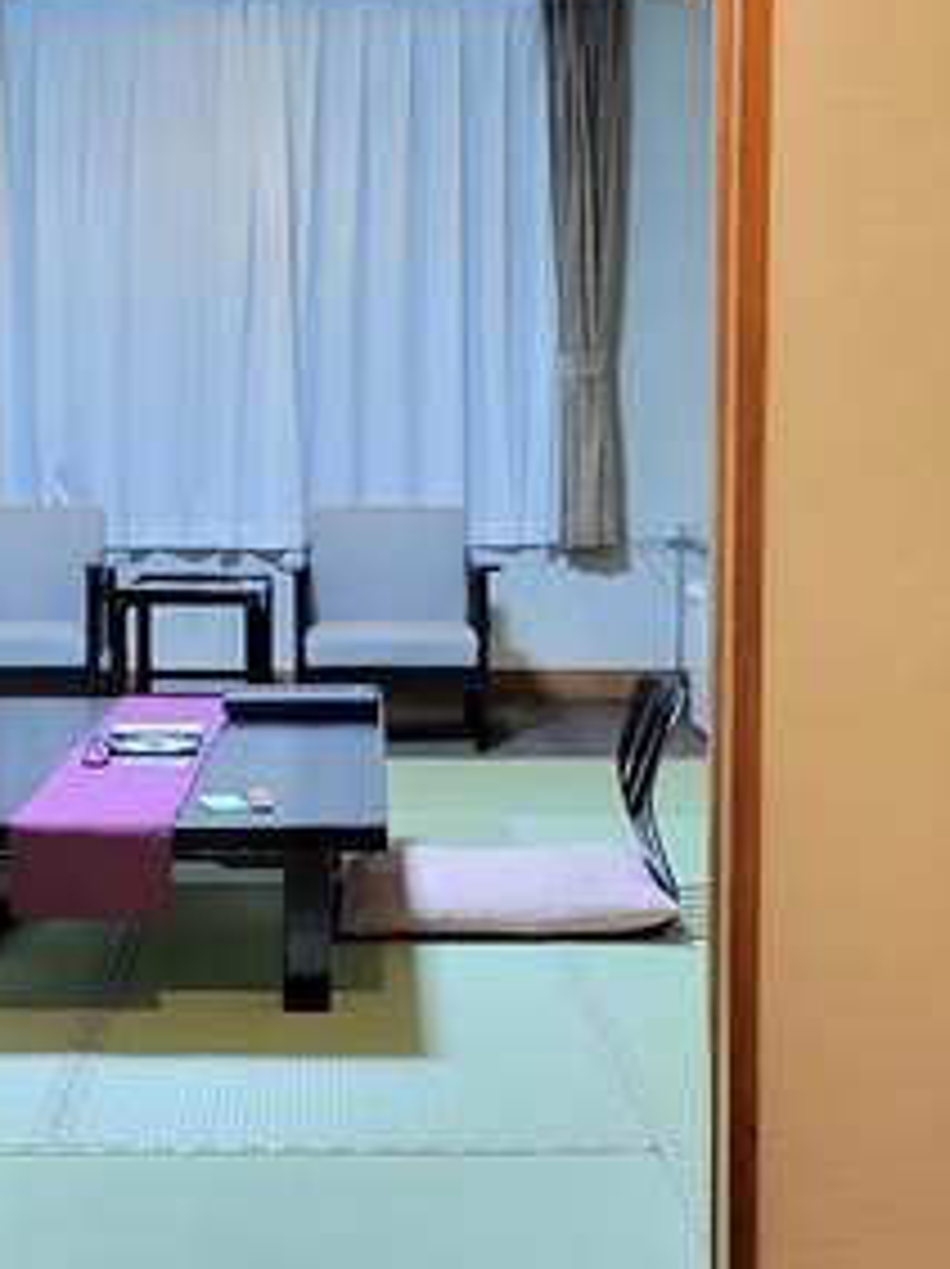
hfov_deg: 24.3
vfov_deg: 32.2
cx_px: 338
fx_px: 2199
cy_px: 572
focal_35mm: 60
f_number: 1.8
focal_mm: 5.4
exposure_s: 1/50
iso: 500
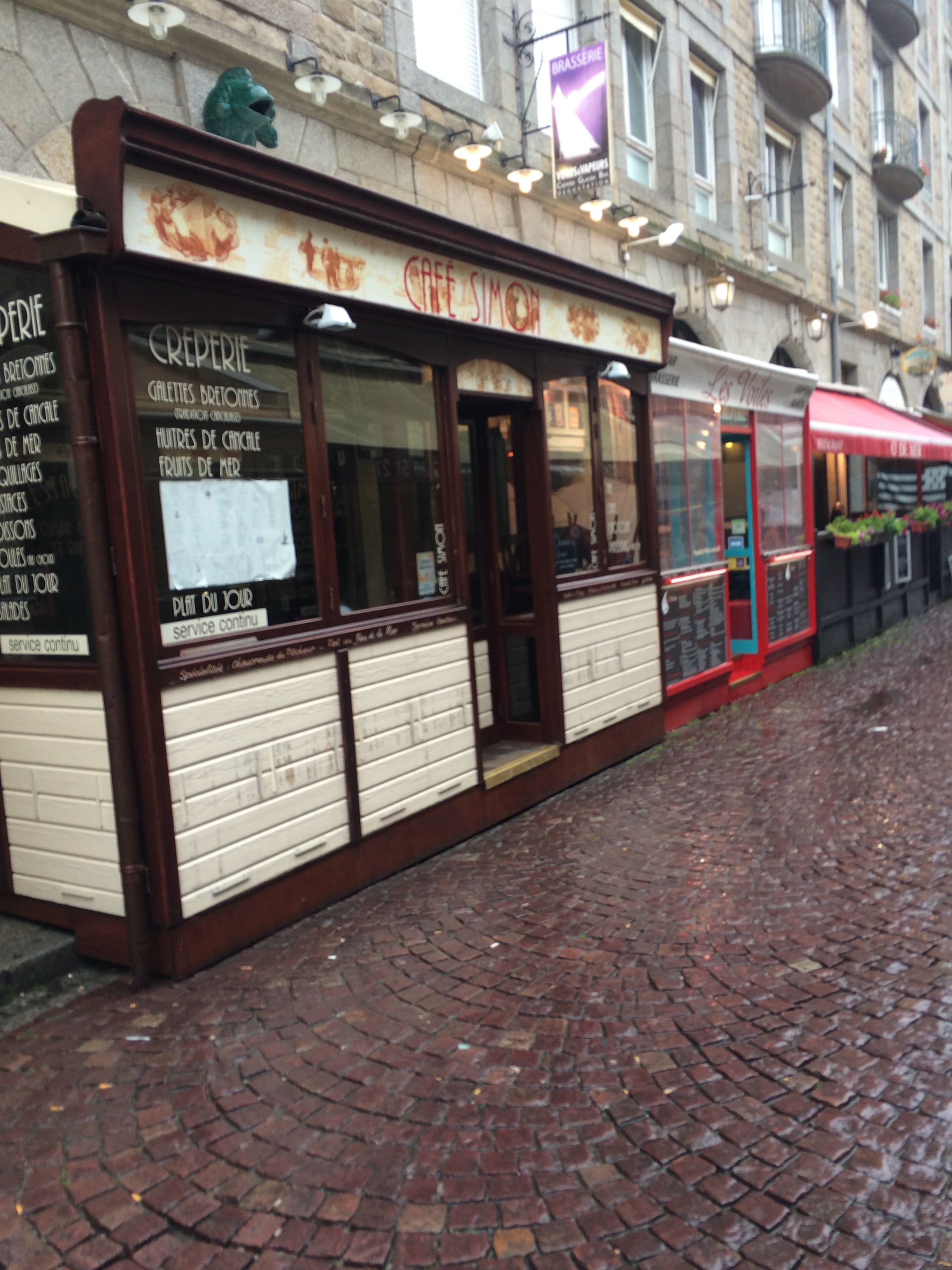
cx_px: 476
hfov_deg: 48.2
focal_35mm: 29
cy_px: 635
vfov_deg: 61.7
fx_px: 1063
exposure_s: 1/60
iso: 40
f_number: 2.2
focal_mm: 4.15
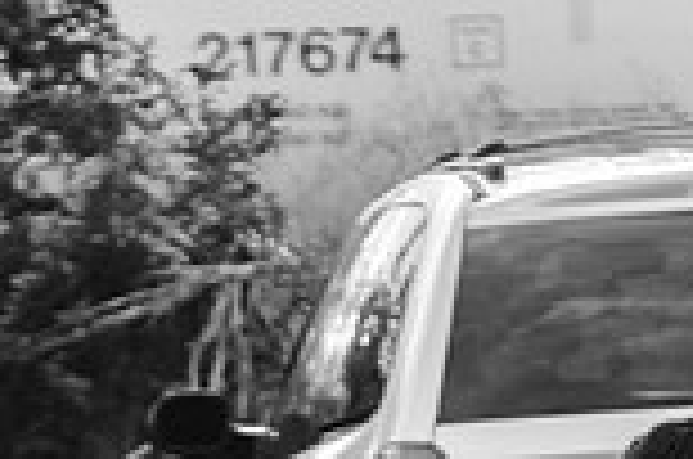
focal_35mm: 848
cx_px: 333
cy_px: 648
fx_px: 16290
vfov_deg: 1.6
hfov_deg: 2.4
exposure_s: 1/500
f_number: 5.6
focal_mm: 150
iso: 220
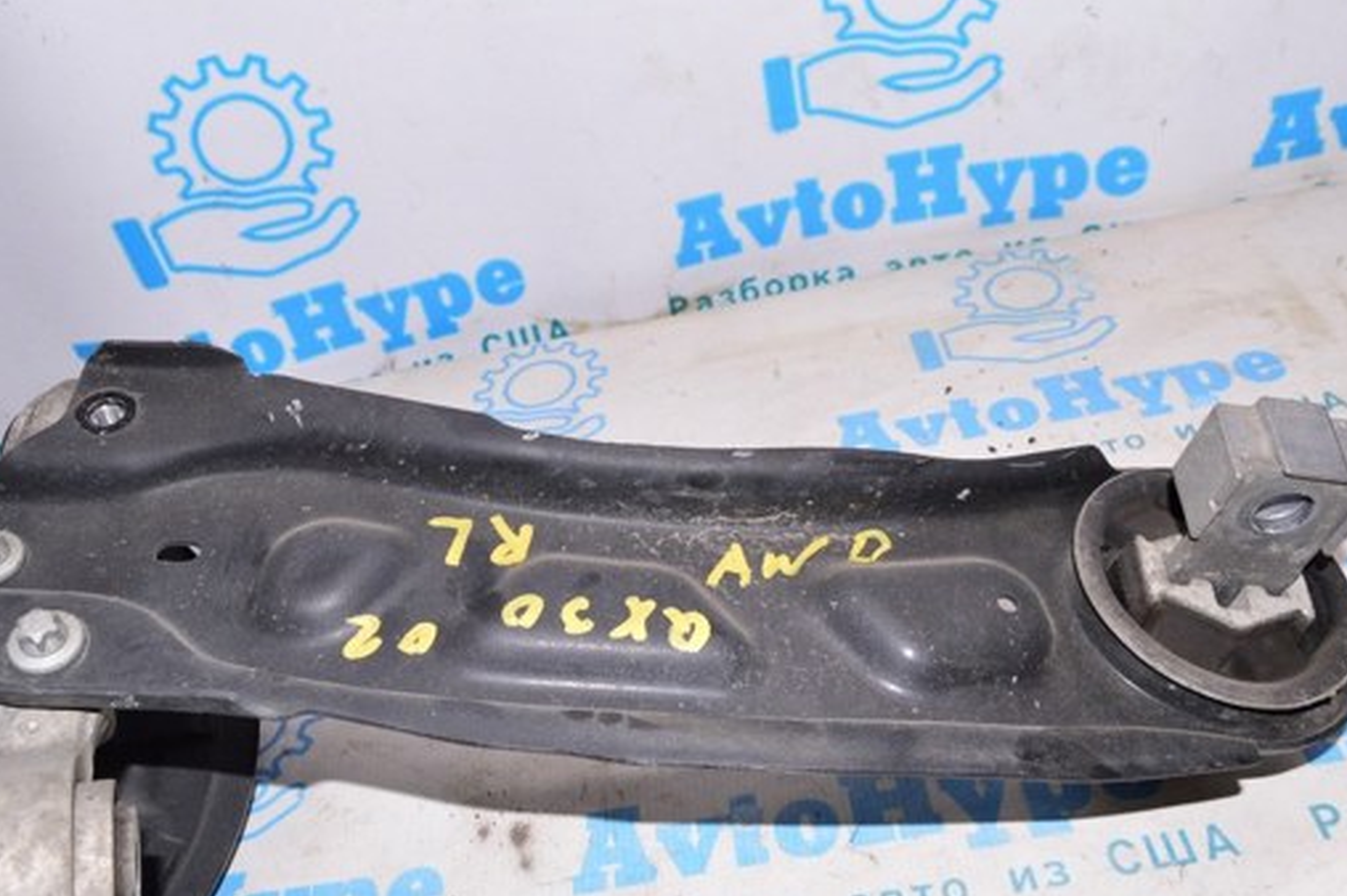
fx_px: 1271
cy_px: 452
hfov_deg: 55.8
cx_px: 658
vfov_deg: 38.8
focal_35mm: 34
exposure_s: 1/200
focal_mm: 18
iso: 1600
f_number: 8
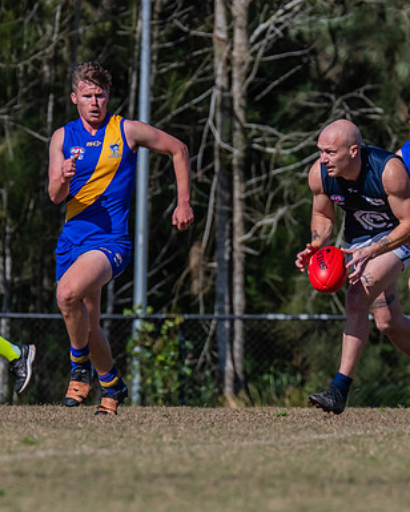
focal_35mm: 910
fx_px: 13803
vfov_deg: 2.1
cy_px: 258
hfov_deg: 1.7
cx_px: 383
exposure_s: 1/2000
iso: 800
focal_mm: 420
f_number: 9
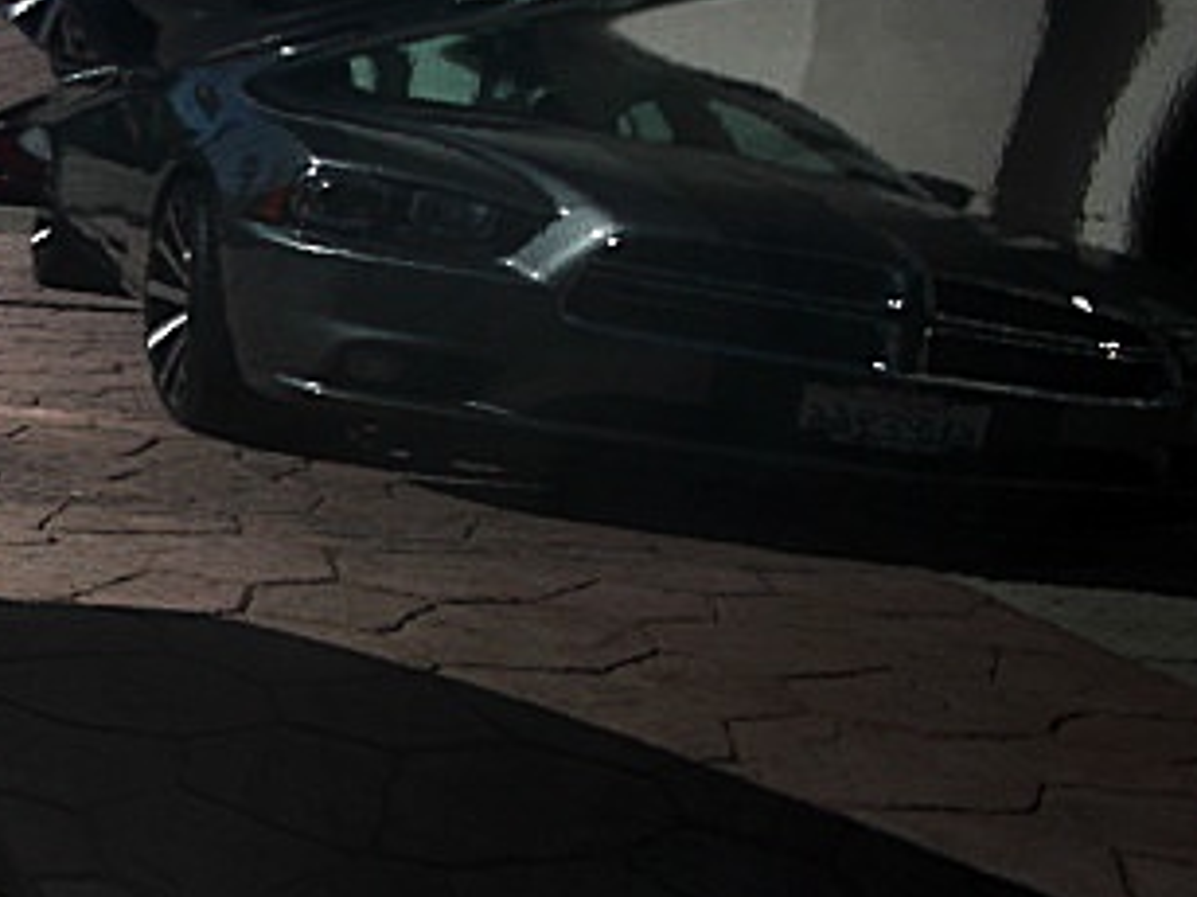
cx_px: 133
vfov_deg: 19.6
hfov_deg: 25.2
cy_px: 534
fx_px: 2592
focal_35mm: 75
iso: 50
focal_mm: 6.3
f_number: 2.8
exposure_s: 1/160
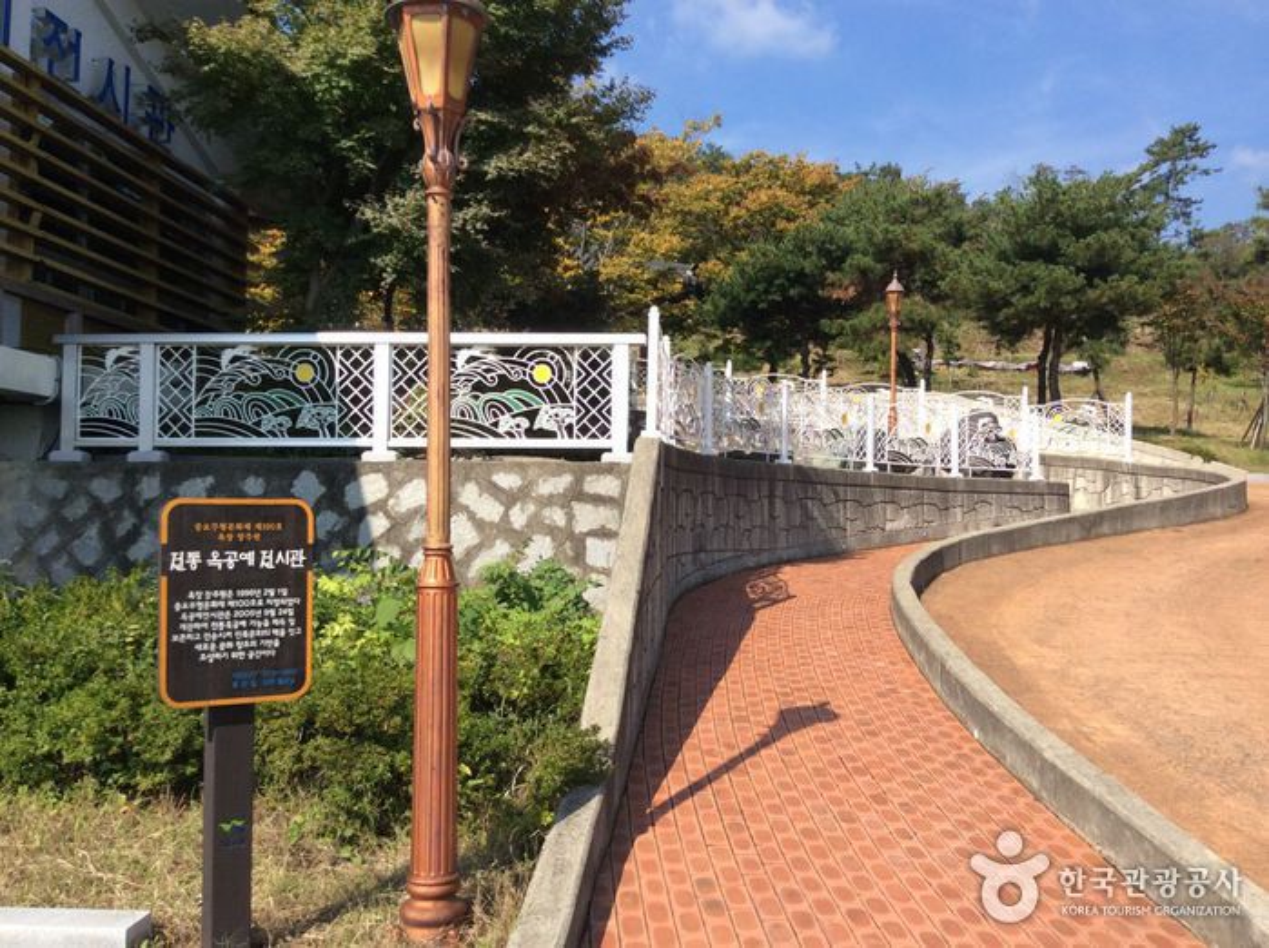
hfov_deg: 55.4
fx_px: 1208
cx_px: 634
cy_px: 474
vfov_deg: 42.8
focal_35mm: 33
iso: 32
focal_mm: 3.3
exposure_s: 1/1271
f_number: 2.4
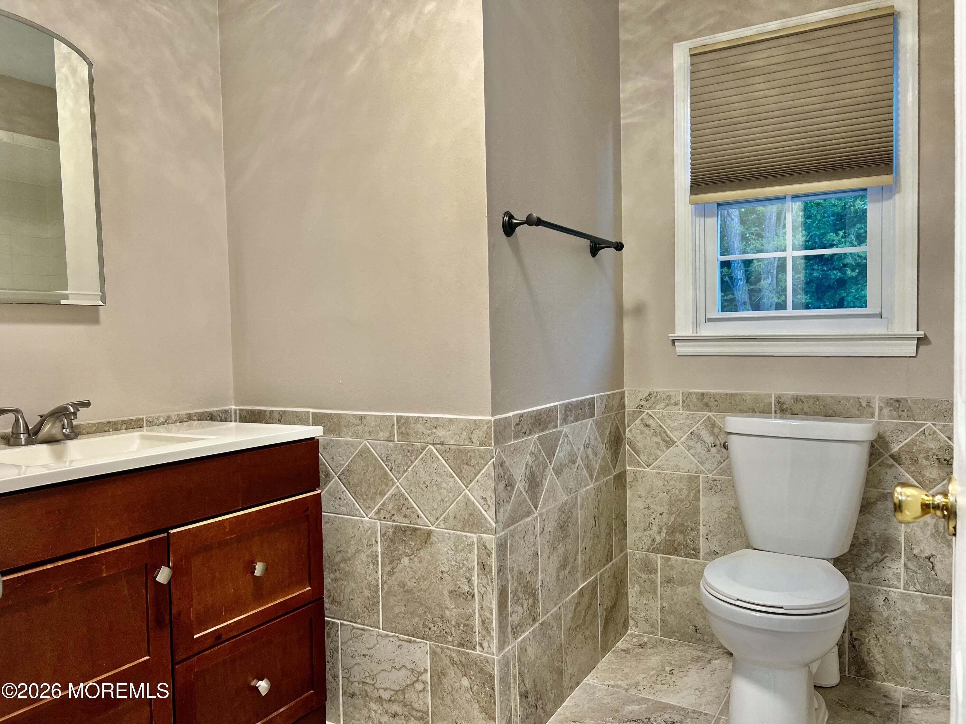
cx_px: 483
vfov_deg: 53.1
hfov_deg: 67.3
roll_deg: +1.5
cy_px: 362
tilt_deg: -1.4
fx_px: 726
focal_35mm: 26
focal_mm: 5.7
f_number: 1.5
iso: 80
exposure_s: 1/60
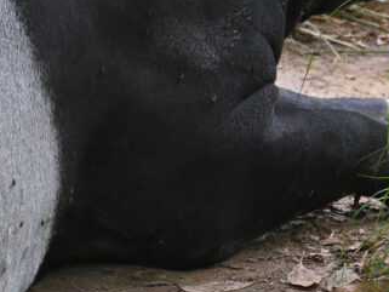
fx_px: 5419
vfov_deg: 3.1
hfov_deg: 4.1
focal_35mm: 482
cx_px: 69
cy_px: -94
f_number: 2.5
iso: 140
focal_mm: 105
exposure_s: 1/160
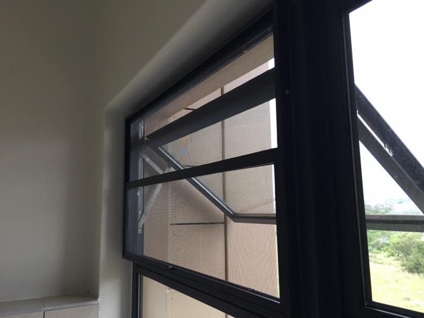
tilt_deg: +7.6
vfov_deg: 48.2
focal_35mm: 29
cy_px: 159
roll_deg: -0.3
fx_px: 355
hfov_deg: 61.7
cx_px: 212
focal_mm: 4.15
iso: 40
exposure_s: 1/30
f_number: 2.2
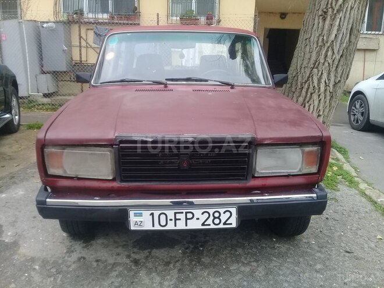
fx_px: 344
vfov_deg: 45.4
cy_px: 144
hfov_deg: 58.4
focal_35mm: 31
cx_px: 192
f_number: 2.2
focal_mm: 3.3
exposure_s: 1/122
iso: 50
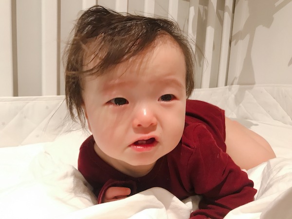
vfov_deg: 49.7
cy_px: 110
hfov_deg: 63.4
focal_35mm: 28
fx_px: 236
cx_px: 146
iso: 100
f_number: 1.8
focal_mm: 3.99
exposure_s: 1/11
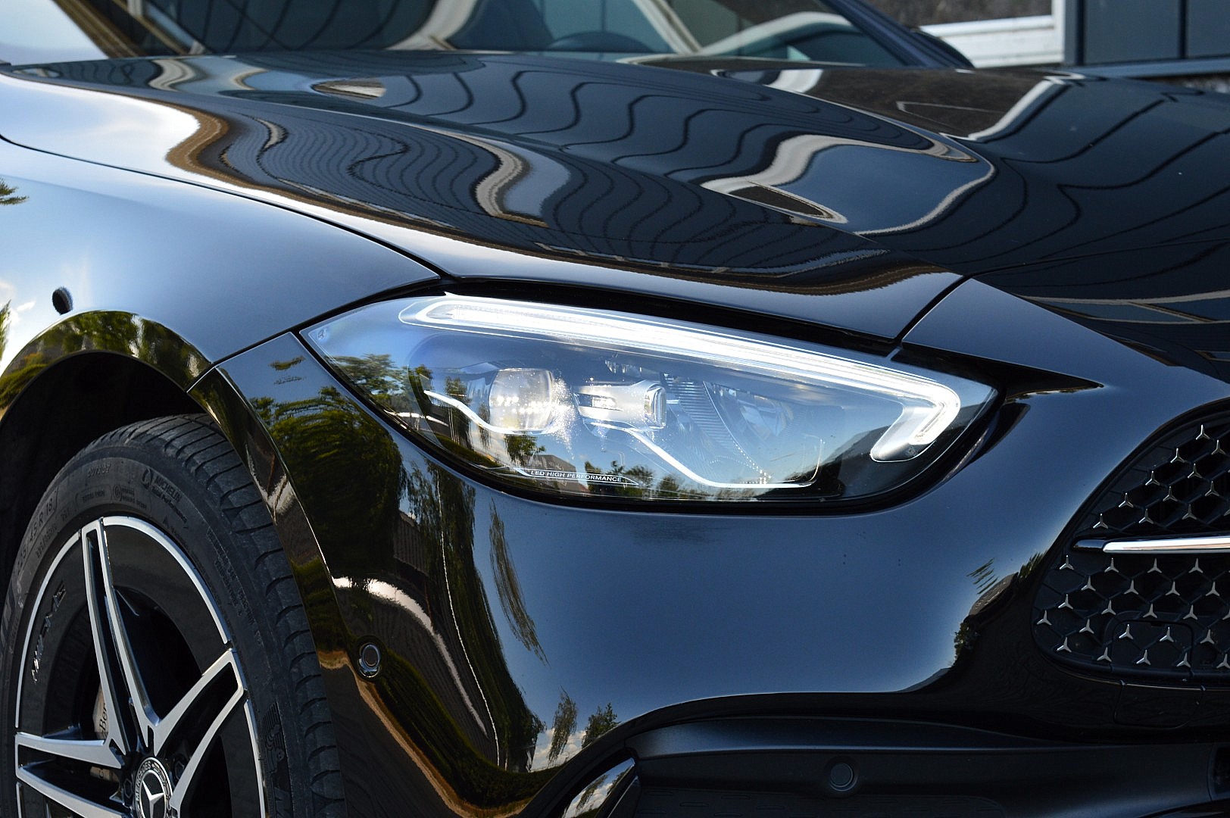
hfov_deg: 24.6
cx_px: 615
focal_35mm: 82
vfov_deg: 16.5
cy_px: 409
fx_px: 2816
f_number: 9
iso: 400
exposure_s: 1/80
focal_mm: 55
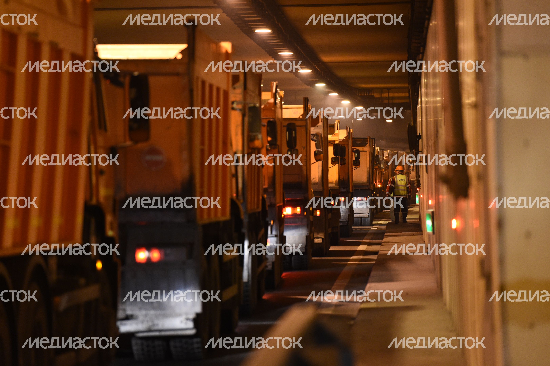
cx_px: 275
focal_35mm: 200
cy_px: 183
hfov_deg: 10.3
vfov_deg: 6.9
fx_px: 3054
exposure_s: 1/100
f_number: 4
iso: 5000
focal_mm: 200
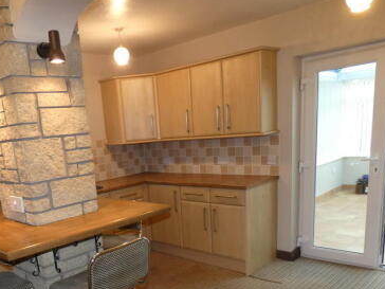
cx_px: 139
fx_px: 356
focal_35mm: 32
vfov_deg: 42.4
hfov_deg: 56.0
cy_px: 226
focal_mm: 3.6
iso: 250
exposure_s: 1/60
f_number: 2.8
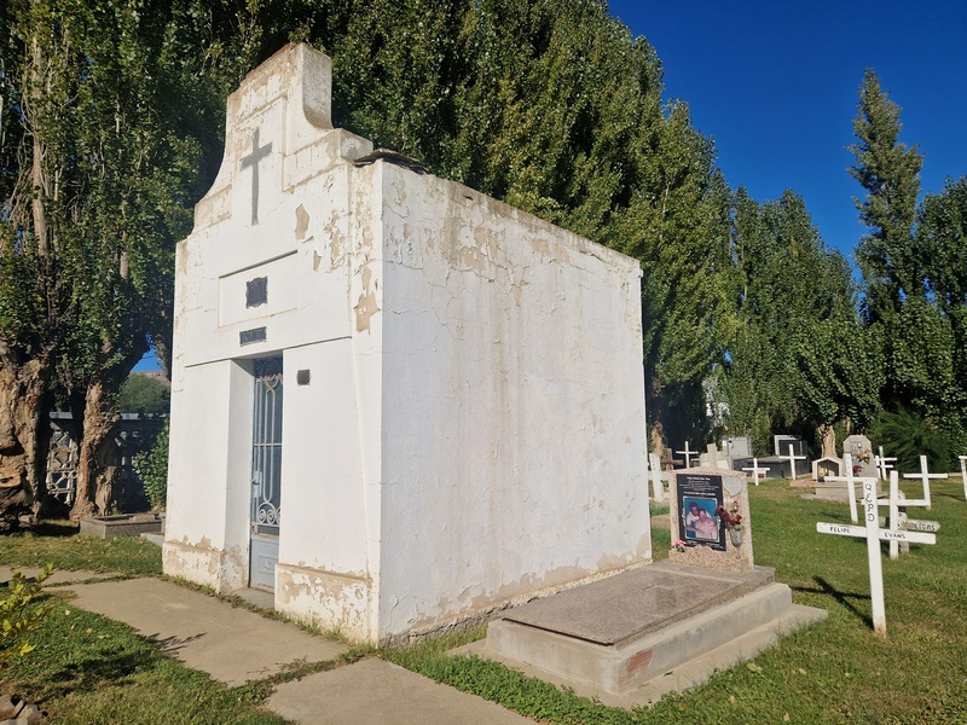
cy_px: 362
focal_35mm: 23
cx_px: 484
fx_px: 643
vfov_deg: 58.9
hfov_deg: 73.9
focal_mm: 5.4
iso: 50
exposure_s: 1/5648
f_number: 1.8
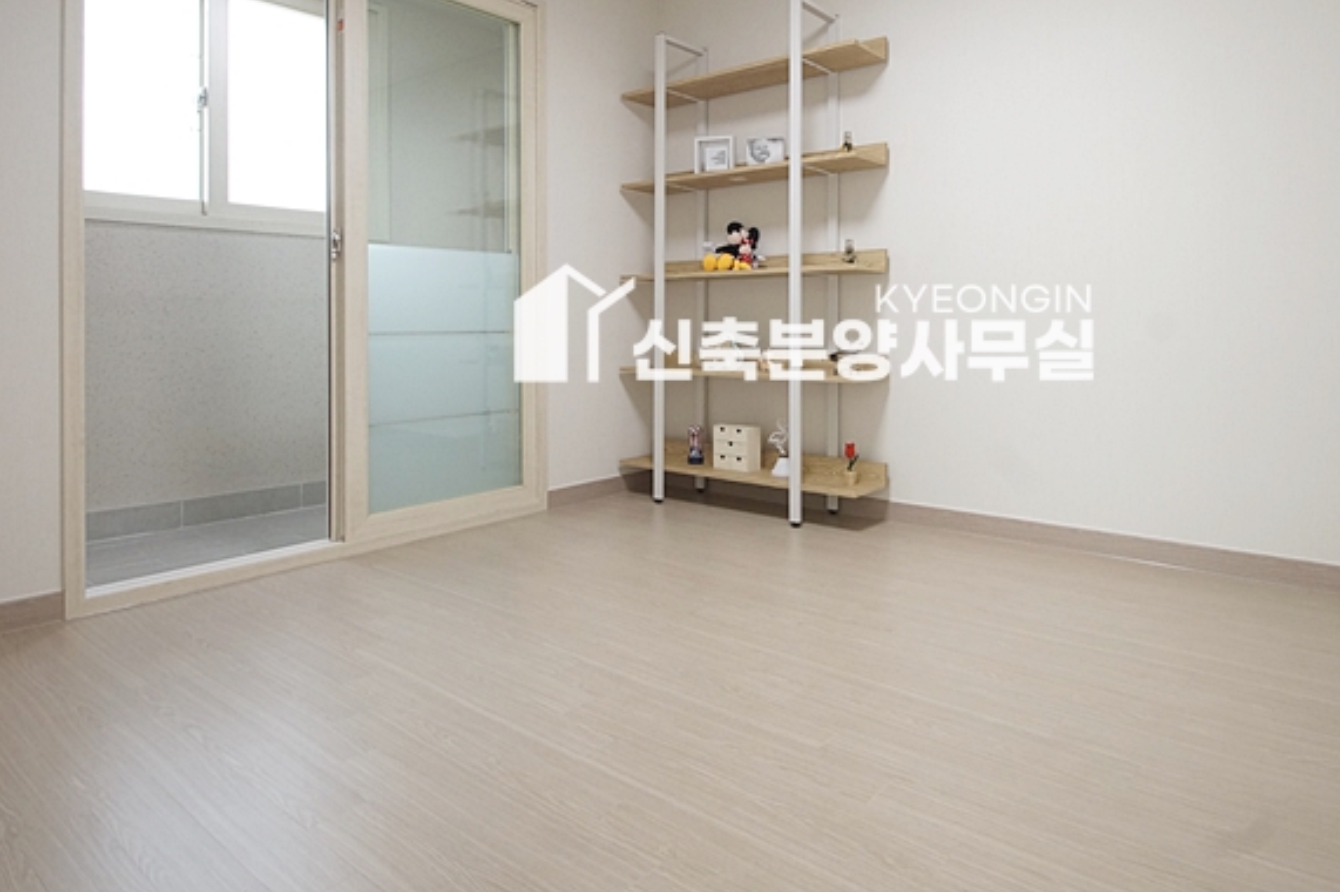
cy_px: 315
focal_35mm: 21
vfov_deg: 58.4
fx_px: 781
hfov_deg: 80.3
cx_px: 803
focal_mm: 10
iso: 800
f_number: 9
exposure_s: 1/25
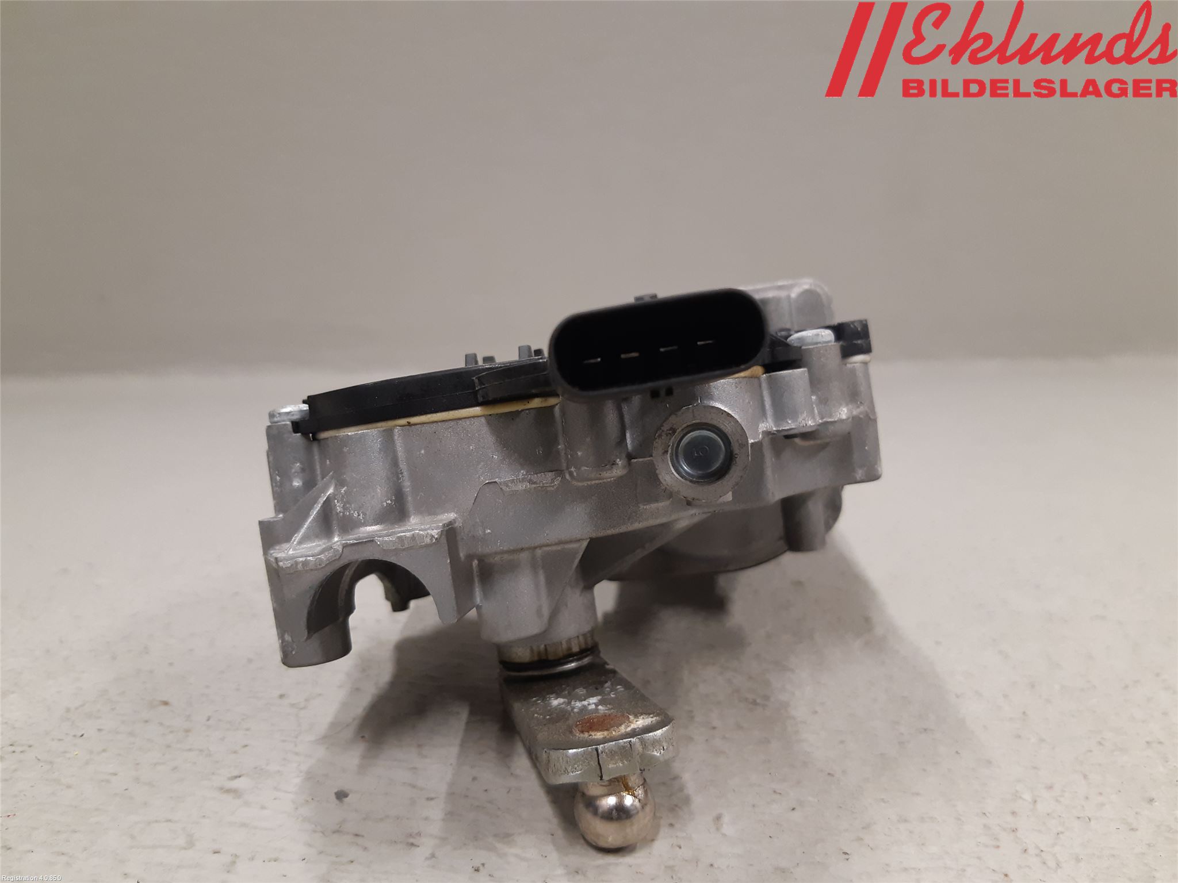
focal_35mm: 26
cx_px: 589
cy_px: 442
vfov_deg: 53.1
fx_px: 885
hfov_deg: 67.3
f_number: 1.7
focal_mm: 3.93
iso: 160
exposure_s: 1/50
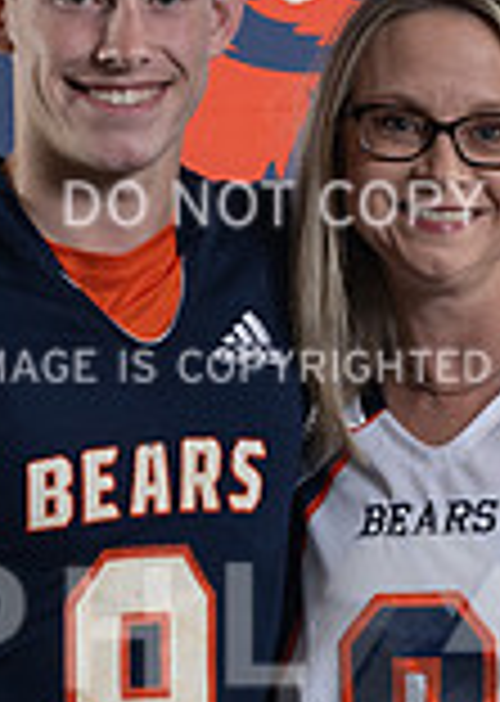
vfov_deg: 6.7
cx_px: 143
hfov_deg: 4.8
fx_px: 5979
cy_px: 494
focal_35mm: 300
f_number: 8
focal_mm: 50
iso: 250
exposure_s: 1/100
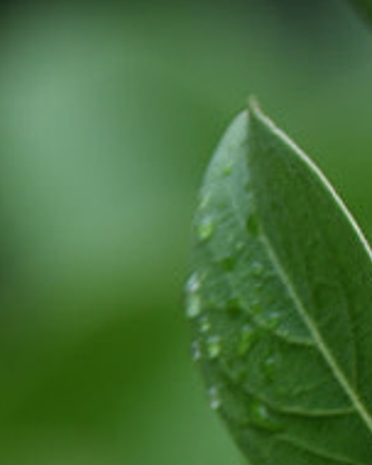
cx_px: 1483
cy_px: 1138
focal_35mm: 2376
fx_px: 32699
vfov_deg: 0.8
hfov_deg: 0.7
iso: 100
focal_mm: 200
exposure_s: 1/160
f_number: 2.8
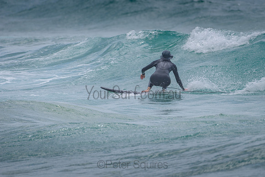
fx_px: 4513
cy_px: 76
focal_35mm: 613
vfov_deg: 2.2
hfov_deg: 3.4
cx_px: 162
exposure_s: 1/2000
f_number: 5.6
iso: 125
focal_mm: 500
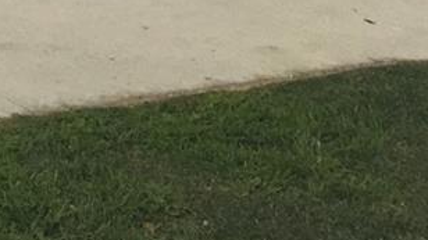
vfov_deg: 7.0
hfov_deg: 11.6
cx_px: -586
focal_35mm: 154
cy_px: -502
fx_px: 1747
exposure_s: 1/1832
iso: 25
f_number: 2.2
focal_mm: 4.15
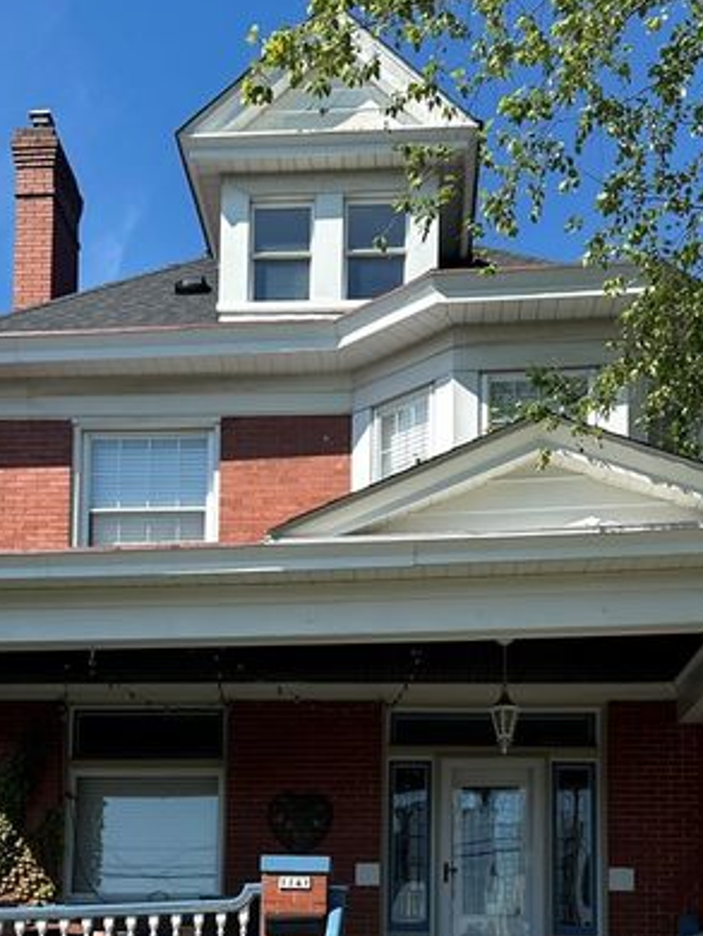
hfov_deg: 35.2
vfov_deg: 44.7
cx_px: 357
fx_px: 1109
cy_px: 658
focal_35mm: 41
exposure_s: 1/3597
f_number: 1.78
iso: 80
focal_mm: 6.86
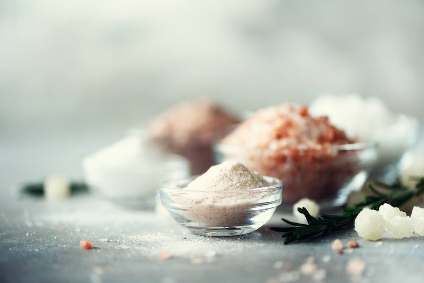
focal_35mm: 105
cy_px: 142
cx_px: 212
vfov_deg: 13.1
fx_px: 1237
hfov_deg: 19.4
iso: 400
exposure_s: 1/80
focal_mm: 105
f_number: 3.2
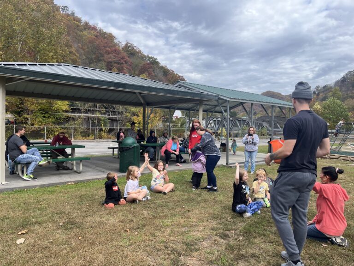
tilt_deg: -1.0
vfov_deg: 53.1
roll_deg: -2.1
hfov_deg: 67.3
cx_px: 177
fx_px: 266
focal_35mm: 26
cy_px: 133
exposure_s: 1/1294
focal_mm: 5.1
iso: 50
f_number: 1.6
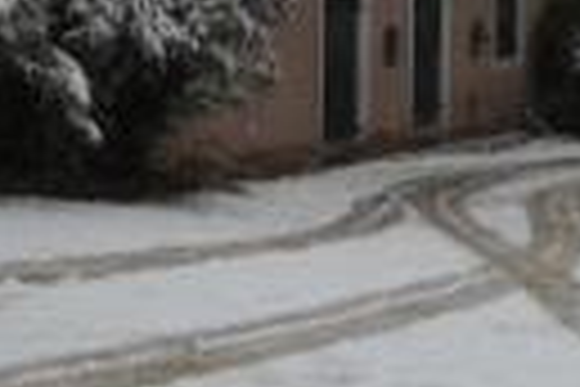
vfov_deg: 10.5
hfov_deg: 16.2
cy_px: -184
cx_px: 382
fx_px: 2030
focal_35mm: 126
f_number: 5.6
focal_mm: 5.7
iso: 64
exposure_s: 1/135
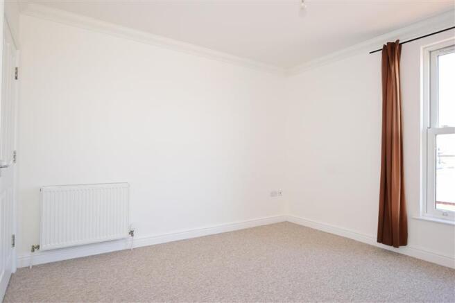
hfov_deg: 81.2
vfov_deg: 59.5
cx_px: 228
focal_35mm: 21
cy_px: 152
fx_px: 265
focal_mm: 14
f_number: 5
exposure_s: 1/50
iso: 200
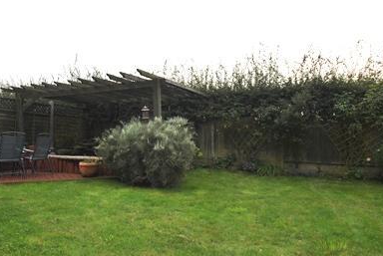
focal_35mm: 25
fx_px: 266
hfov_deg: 71.2
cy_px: 150
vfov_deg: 51.1
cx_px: 171
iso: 200
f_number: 9
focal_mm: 10
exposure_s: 1/200
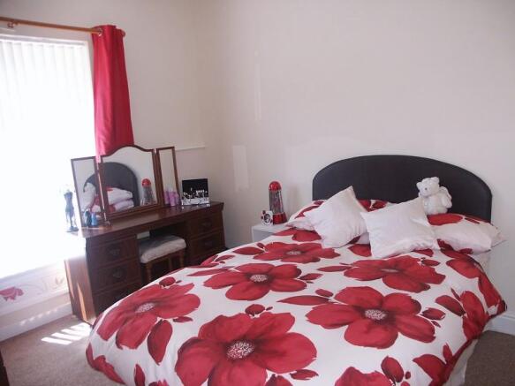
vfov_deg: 49.7
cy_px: 193
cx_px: 258
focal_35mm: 28
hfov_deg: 63.5
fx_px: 416
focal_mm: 7.43
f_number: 2.8
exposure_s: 1/180
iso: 200
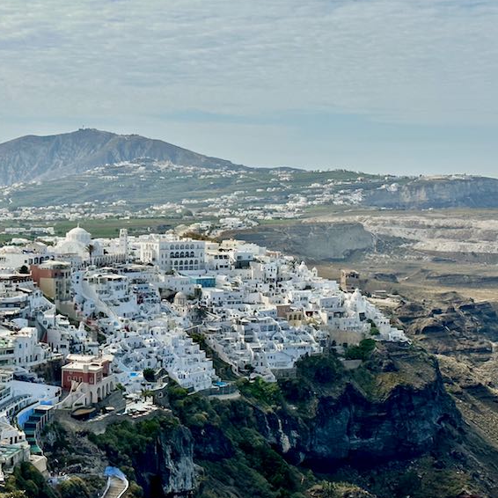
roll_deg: -0.9
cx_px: 146
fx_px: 1172
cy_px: 248
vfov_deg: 24.0
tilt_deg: -4.6
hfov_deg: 23.8
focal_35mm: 72
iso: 64
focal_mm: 6.86
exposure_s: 1/6623
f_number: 1.78
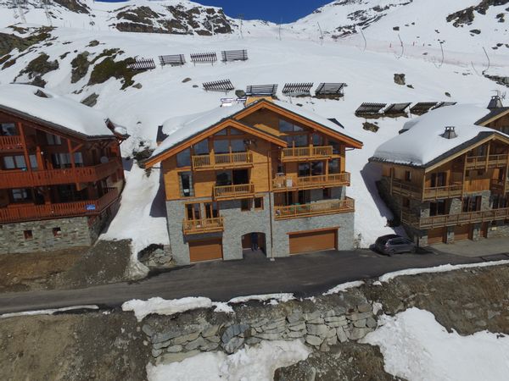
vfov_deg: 66.0
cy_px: 190
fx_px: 294
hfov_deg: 81.7
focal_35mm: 20
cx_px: 254
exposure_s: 1/4098
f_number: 2.8
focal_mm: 3.61
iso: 100
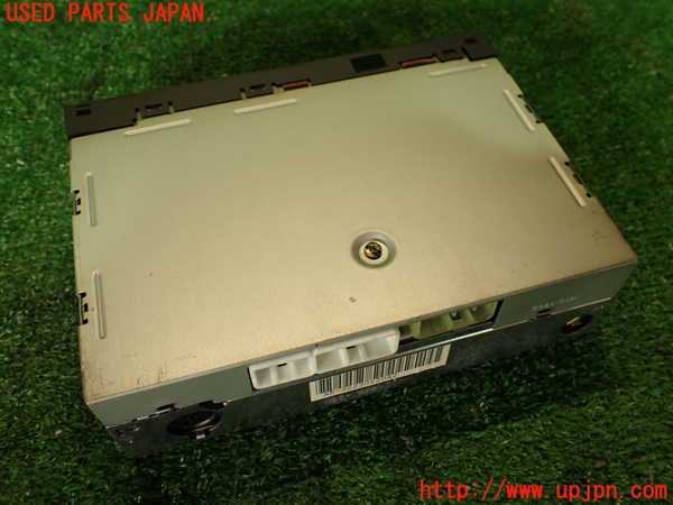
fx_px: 622
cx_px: 336
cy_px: 252
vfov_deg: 44.2
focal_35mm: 32
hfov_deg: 56.8
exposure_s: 1/60
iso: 160
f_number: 2.4
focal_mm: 5.79
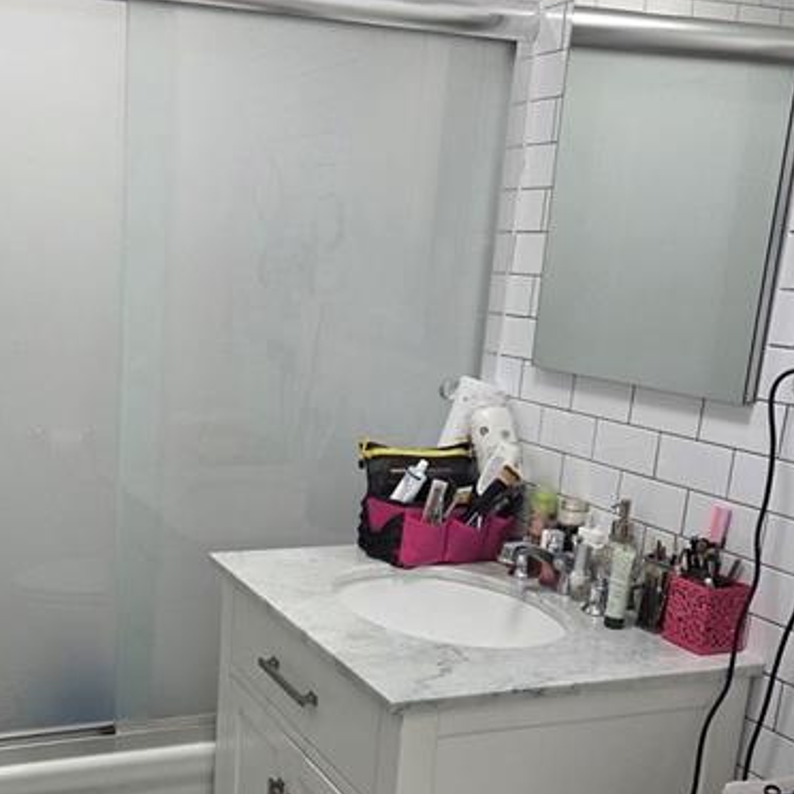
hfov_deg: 39.0
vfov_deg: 39.3
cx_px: 198
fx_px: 1090
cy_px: 561
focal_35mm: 42
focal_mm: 5.4
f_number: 1.8
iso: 160
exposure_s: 1/120
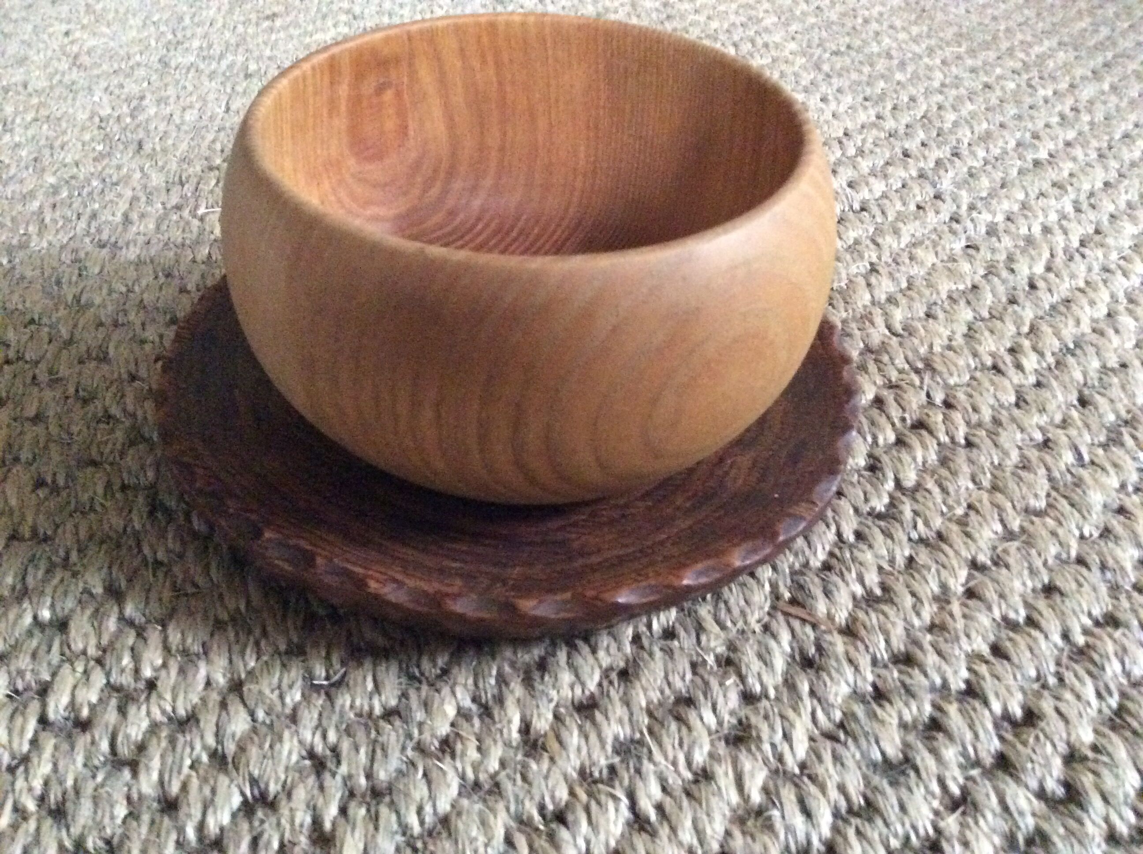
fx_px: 1055
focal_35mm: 32
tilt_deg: -41.0
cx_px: 572
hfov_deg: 56.9
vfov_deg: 44.1
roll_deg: -1.4
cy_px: 427
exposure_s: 1/17
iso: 640
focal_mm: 3.3
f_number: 2.4
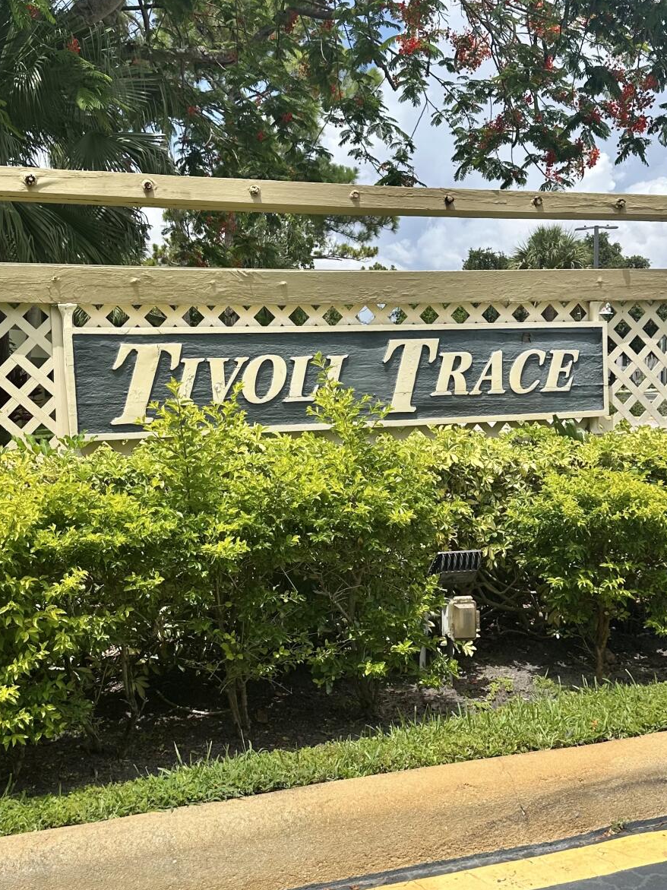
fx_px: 1054
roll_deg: +0.2
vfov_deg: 45.8
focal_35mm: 41
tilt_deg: -3.4
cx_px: 297
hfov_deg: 35.1
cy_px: 459
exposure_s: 1/3861
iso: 80
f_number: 1.78
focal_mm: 6.86
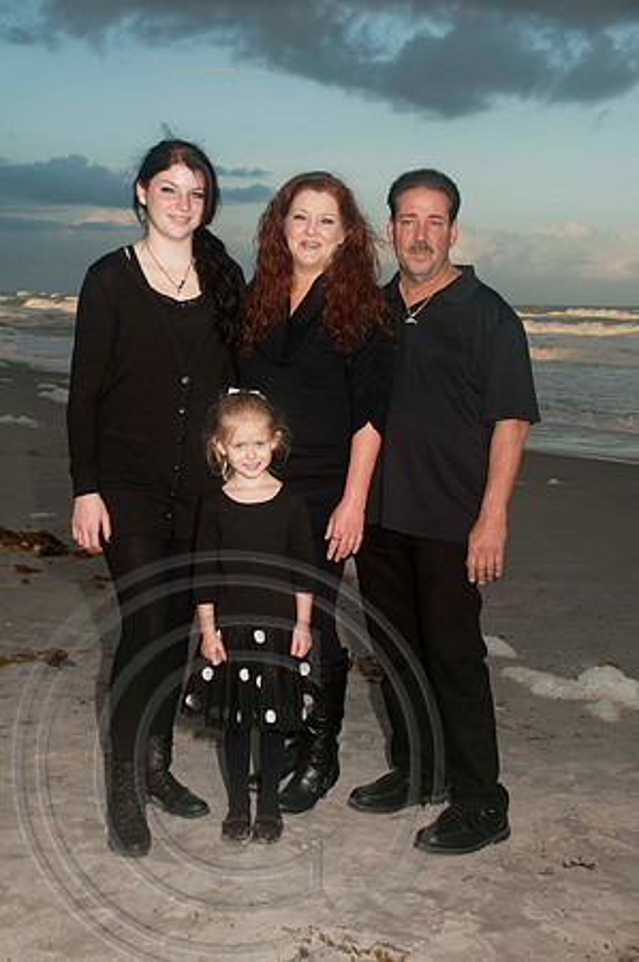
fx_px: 1401
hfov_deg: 25.7
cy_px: 481
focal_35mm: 52
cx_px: 320
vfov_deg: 37.9
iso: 100
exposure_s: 1/125
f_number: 5.6
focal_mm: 35
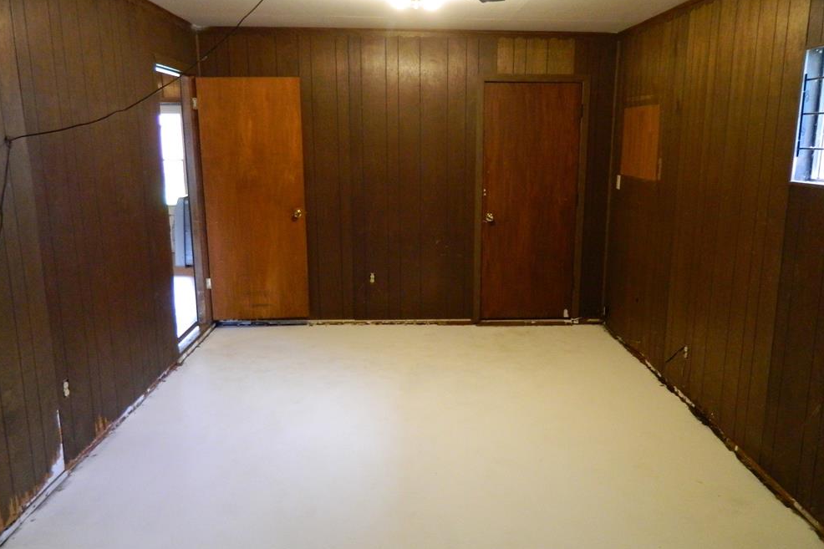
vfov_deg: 47.9
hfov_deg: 67.4
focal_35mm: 27
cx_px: 424
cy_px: 263
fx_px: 618
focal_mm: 4.5
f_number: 3.1
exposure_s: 1/10
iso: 400
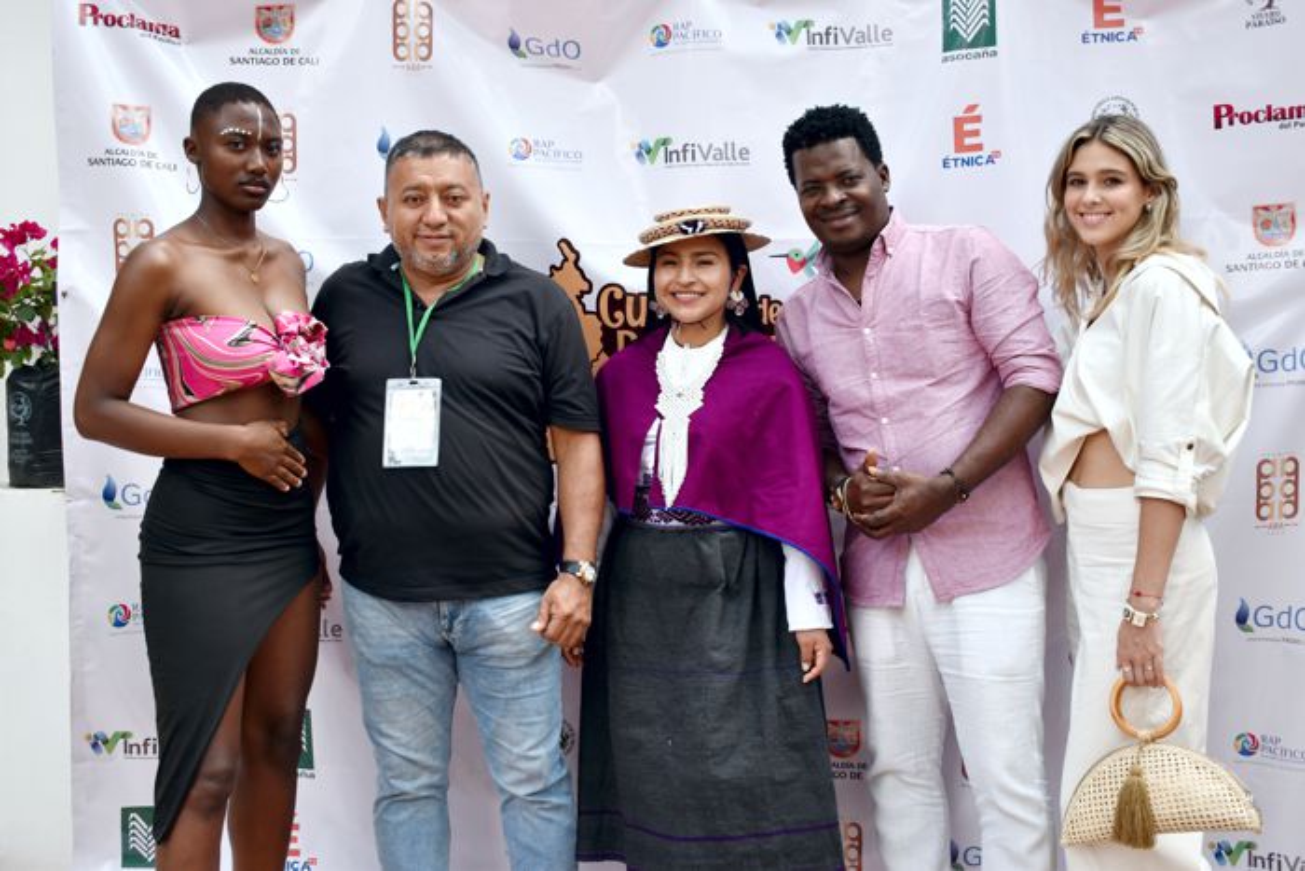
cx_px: 652
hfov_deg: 43.6
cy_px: 436
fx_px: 1631
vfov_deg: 29.9
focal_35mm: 45
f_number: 4.2
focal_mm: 30
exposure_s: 1/200
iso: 100
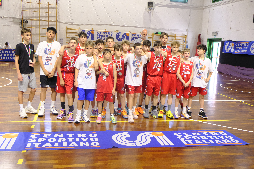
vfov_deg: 36.9
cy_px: 84
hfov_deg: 53.1
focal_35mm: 36
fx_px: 254
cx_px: 127
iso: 6400
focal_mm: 24.3
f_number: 4
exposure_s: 1/320
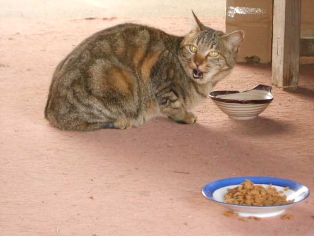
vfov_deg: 9.5
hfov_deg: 12.7
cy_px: 118
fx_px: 1415
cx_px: 157
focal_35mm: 156
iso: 1000
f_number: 6.5
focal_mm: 27.6
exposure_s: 1/60
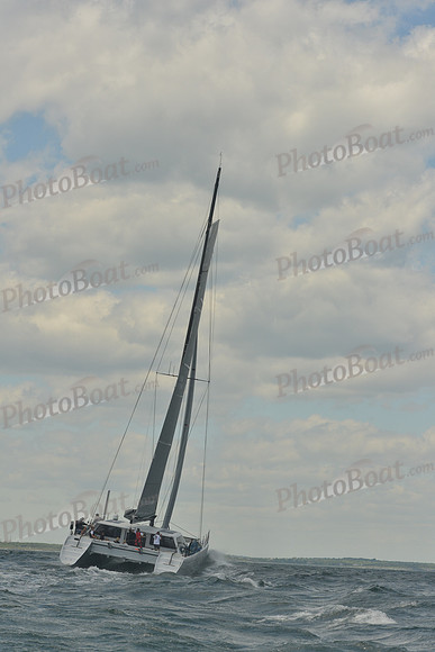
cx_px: 218
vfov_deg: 23.6
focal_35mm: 86
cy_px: 326
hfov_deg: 15.9
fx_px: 1558
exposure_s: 1/800
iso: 400
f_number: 7.1
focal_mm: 86
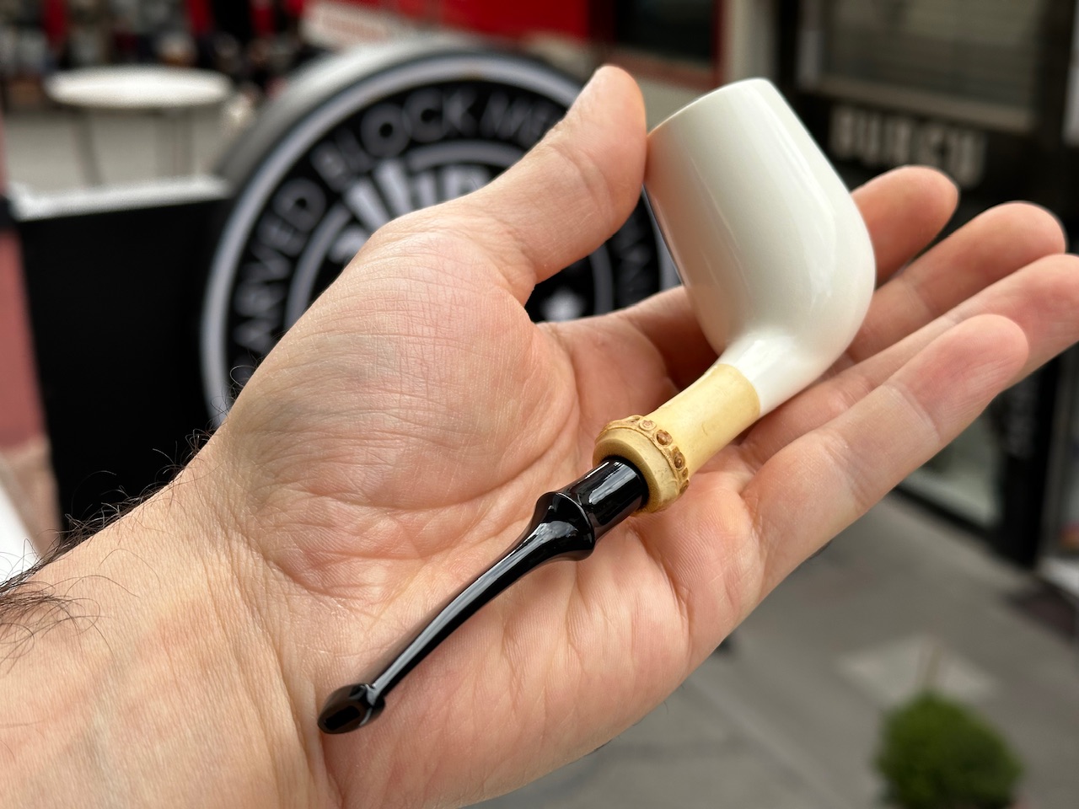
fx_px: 1496
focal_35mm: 48
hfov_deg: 39.7
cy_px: 404
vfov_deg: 30.3
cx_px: 540
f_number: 1.78
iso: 64
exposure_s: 1/903
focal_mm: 6.86
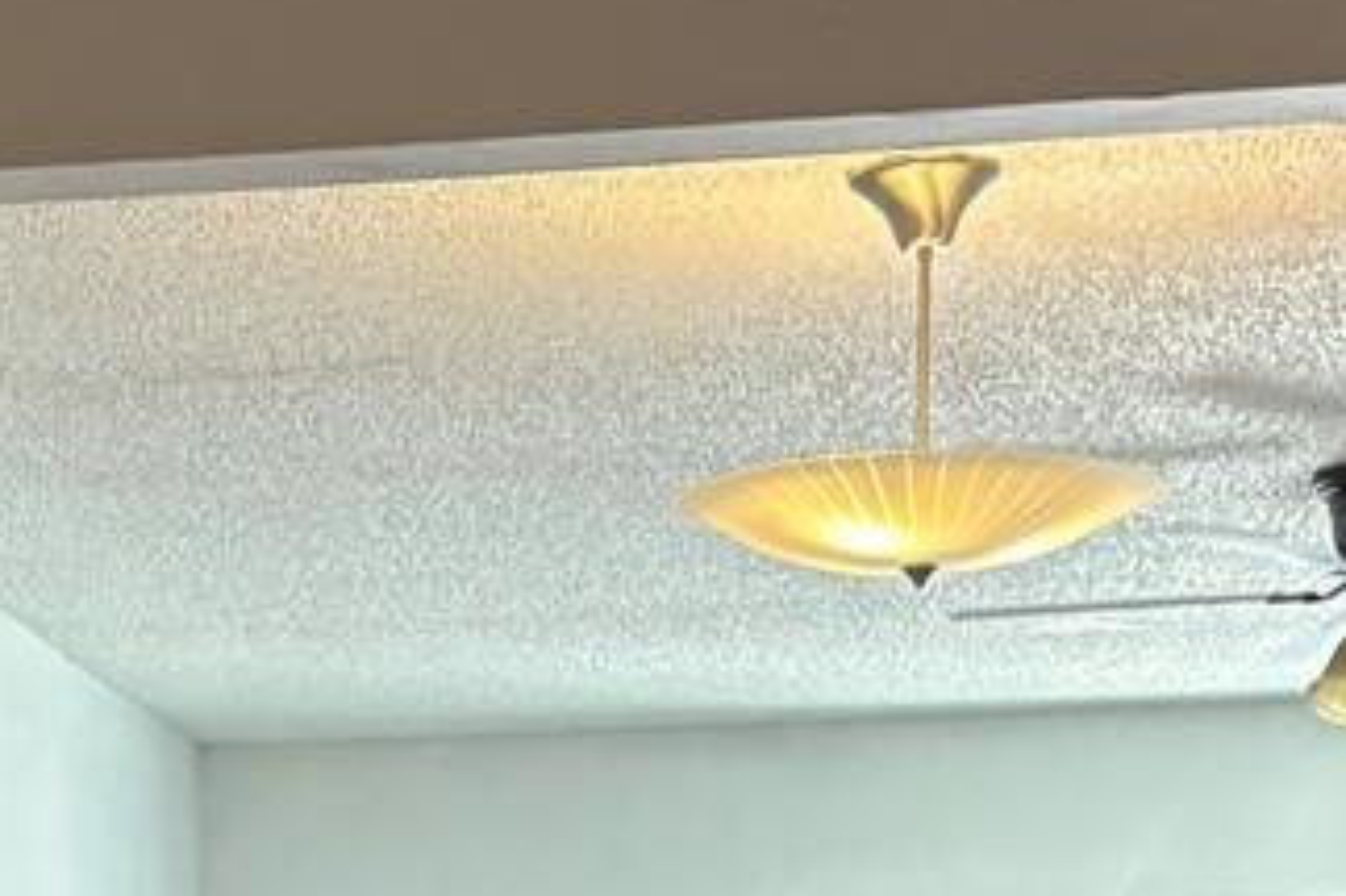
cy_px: 1738
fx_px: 5007
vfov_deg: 9.6
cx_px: 250
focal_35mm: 134
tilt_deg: -5.4
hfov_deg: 15.2
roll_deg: +1.2
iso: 125
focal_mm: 5.96
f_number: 1.6
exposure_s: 1/60
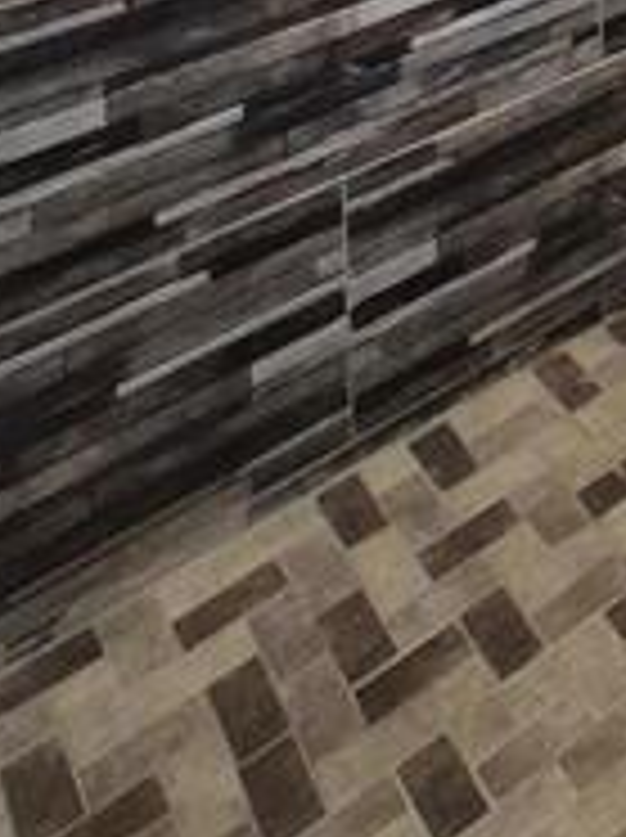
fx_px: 1353
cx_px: 1063
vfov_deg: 21.9
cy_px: -662
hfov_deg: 20.3
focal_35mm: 56
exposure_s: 1/50
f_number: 2.2
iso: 250
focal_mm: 1.74
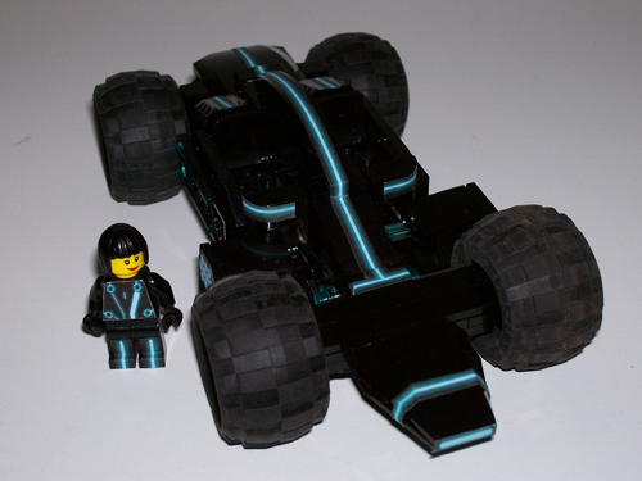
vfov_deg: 22.6
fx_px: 1206
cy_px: 240
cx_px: 321
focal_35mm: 65
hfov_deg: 29.8
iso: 80
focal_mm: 10.8
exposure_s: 1/78.4
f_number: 3.6
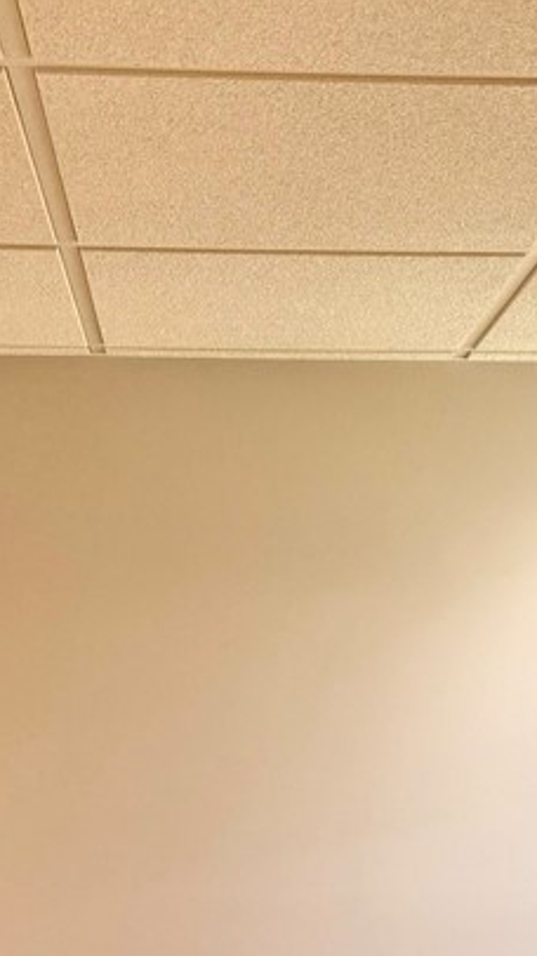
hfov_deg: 18.1
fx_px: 1673
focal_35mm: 66
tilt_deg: +2.3
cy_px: 619
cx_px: 391
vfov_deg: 31.7
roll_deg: +0.9
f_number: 1.78
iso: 200
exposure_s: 1/120
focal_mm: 6.76
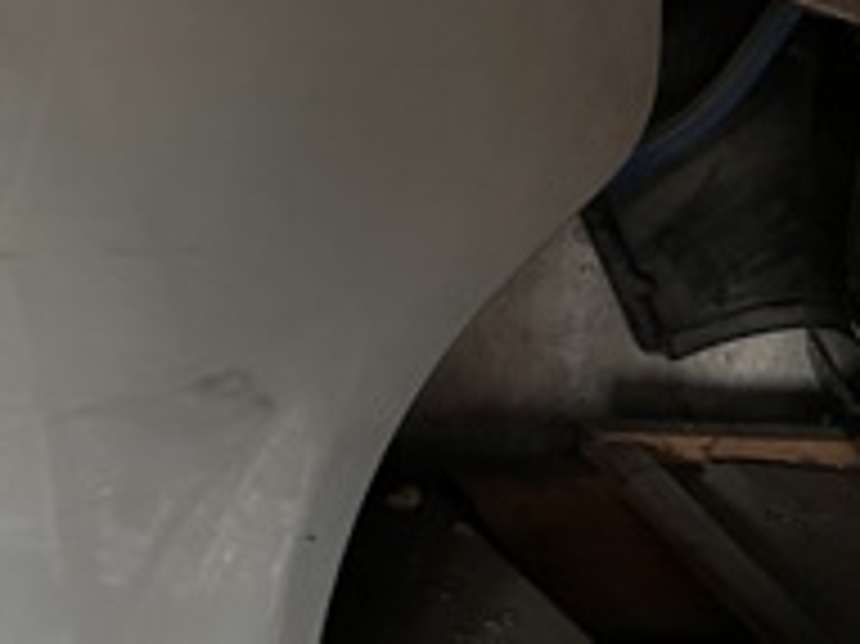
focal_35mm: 87
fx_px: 2160
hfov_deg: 20.8
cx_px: -207
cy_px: -43
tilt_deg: -7.4
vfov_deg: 16.5
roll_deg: -1.4
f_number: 1.5
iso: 800
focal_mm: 5.7
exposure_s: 1/30
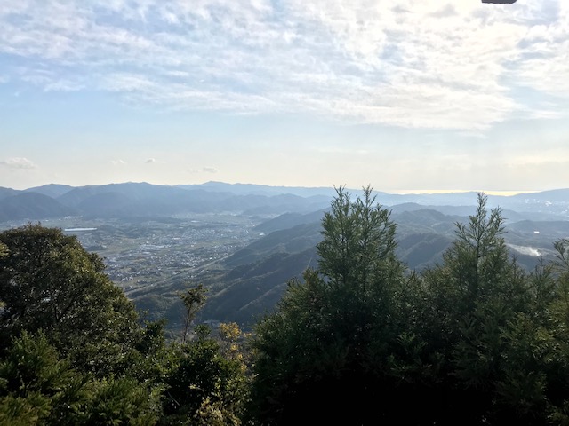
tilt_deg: -2.5
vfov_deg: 49.7
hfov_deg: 63.4
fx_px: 460
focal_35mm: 28
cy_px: 213
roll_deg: +0.5
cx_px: 284
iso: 20
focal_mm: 3.99
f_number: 1.8
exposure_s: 1/4000
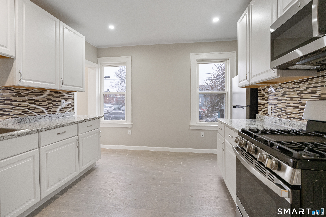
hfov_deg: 93.3
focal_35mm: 17
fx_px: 154
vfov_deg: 70.4
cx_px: 163
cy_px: 108
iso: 2000
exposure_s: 1/40
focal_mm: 17
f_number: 7.1
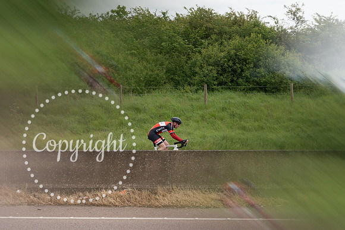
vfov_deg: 11.8
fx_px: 1115
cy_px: 125
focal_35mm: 116
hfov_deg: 17.6
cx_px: 176
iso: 250
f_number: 4.5
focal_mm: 70
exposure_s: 1/1000
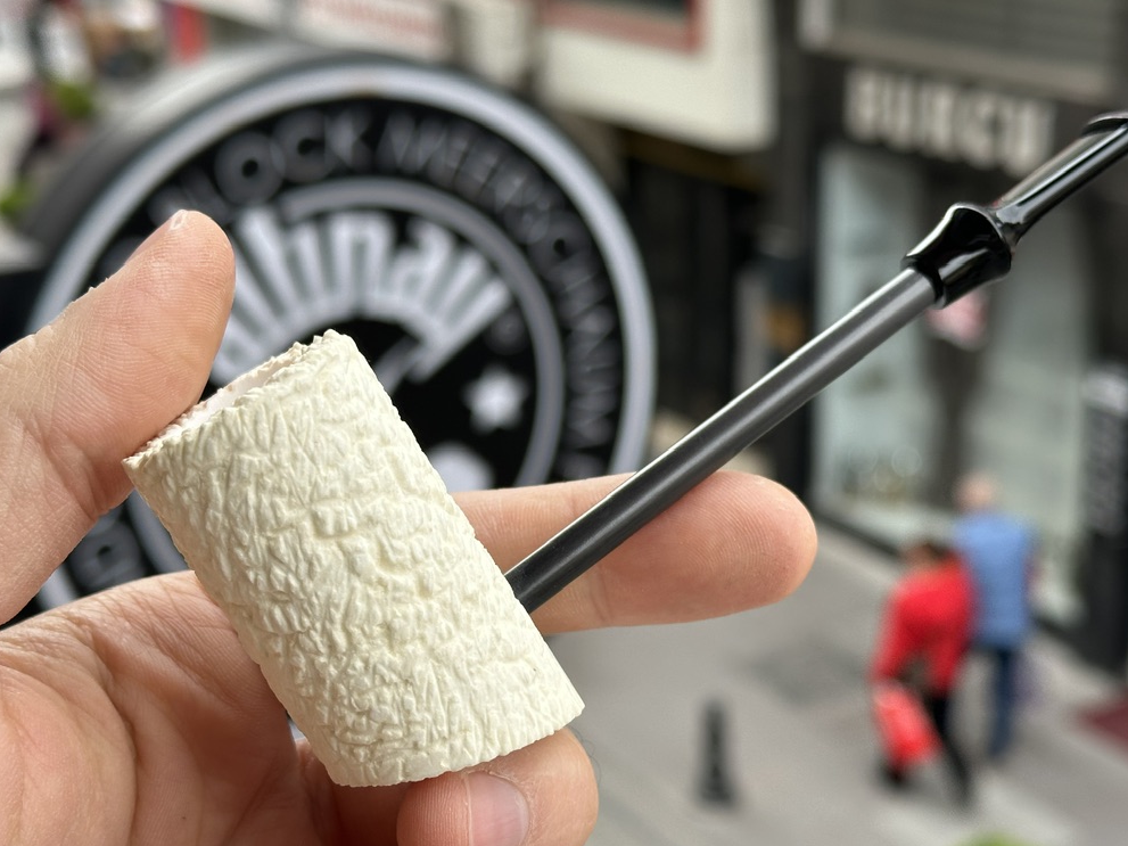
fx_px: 2020
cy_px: 492
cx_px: 578
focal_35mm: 62
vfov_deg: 23.6
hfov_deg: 31.2
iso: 64
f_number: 1.78
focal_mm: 6.86
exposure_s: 1/911
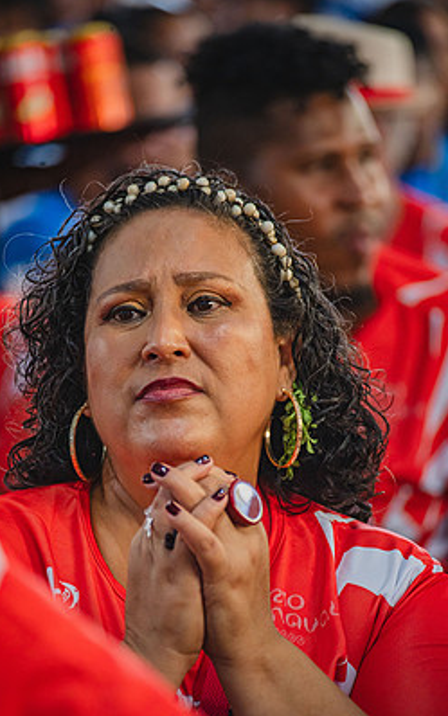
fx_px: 6071
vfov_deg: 6.7
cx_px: 213
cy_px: 401
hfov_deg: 4.2
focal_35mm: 311
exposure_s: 1/400
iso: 1600
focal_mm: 270
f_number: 5.6
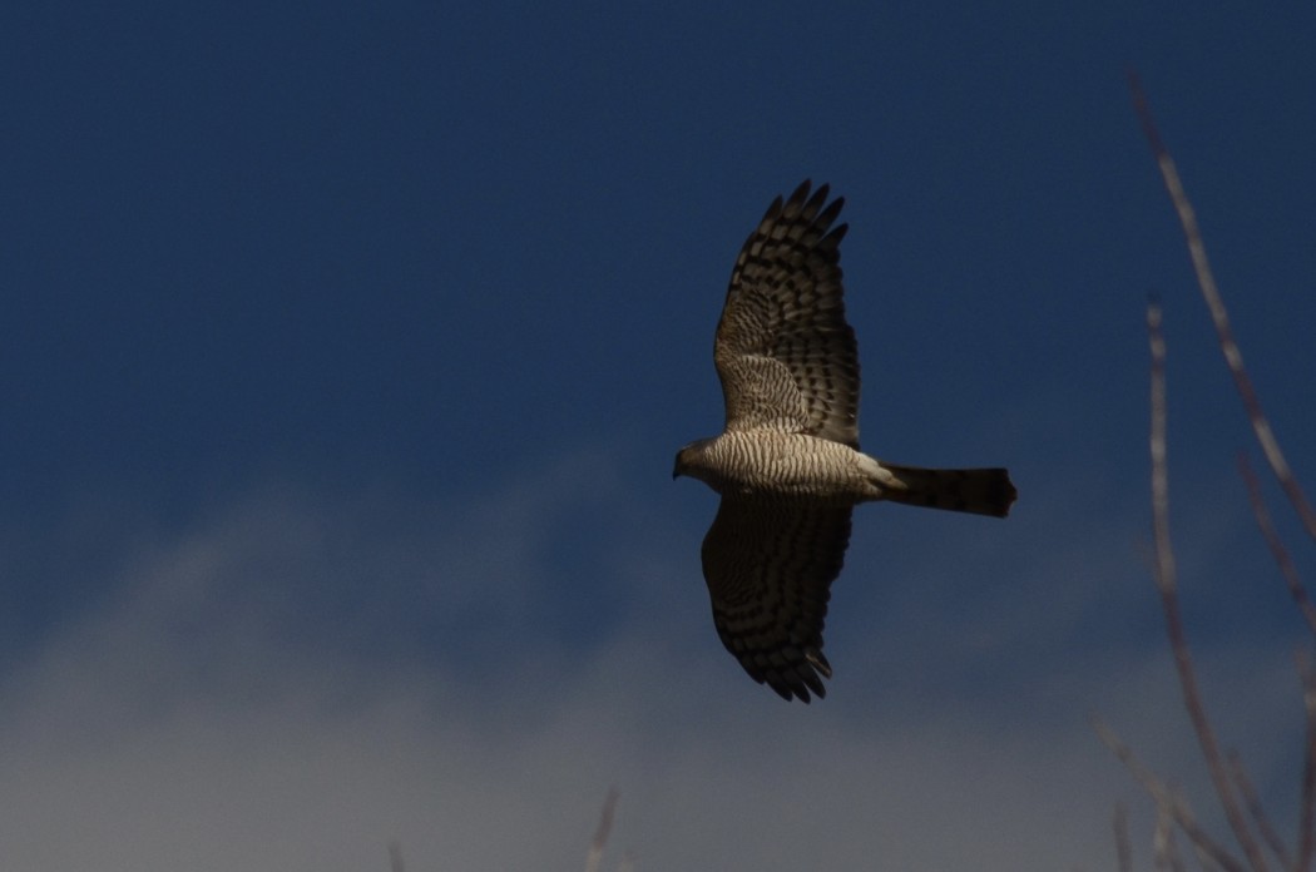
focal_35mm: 450
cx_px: 658
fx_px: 16420
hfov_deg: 4.6
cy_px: 436
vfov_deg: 3.0
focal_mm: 300
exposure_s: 1/2500
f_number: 10
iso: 500
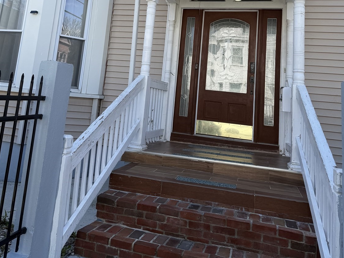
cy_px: 40
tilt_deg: +8.2
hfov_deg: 55.3
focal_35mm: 33
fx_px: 328
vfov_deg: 40.6
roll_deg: -5.4
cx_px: 171
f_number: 1.78
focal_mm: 6.76
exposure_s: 1/1855
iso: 80
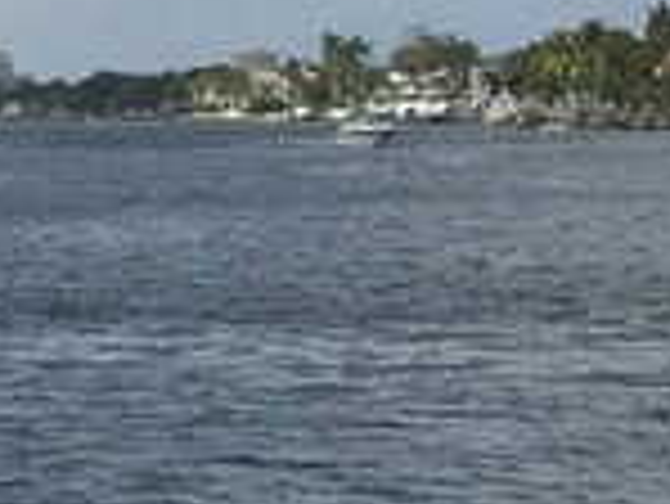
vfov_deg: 6.9
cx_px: -1216
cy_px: 166
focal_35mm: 216
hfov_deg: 8.1
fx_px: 4184
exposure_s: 1/1000
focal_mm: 6.3
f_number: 4.4
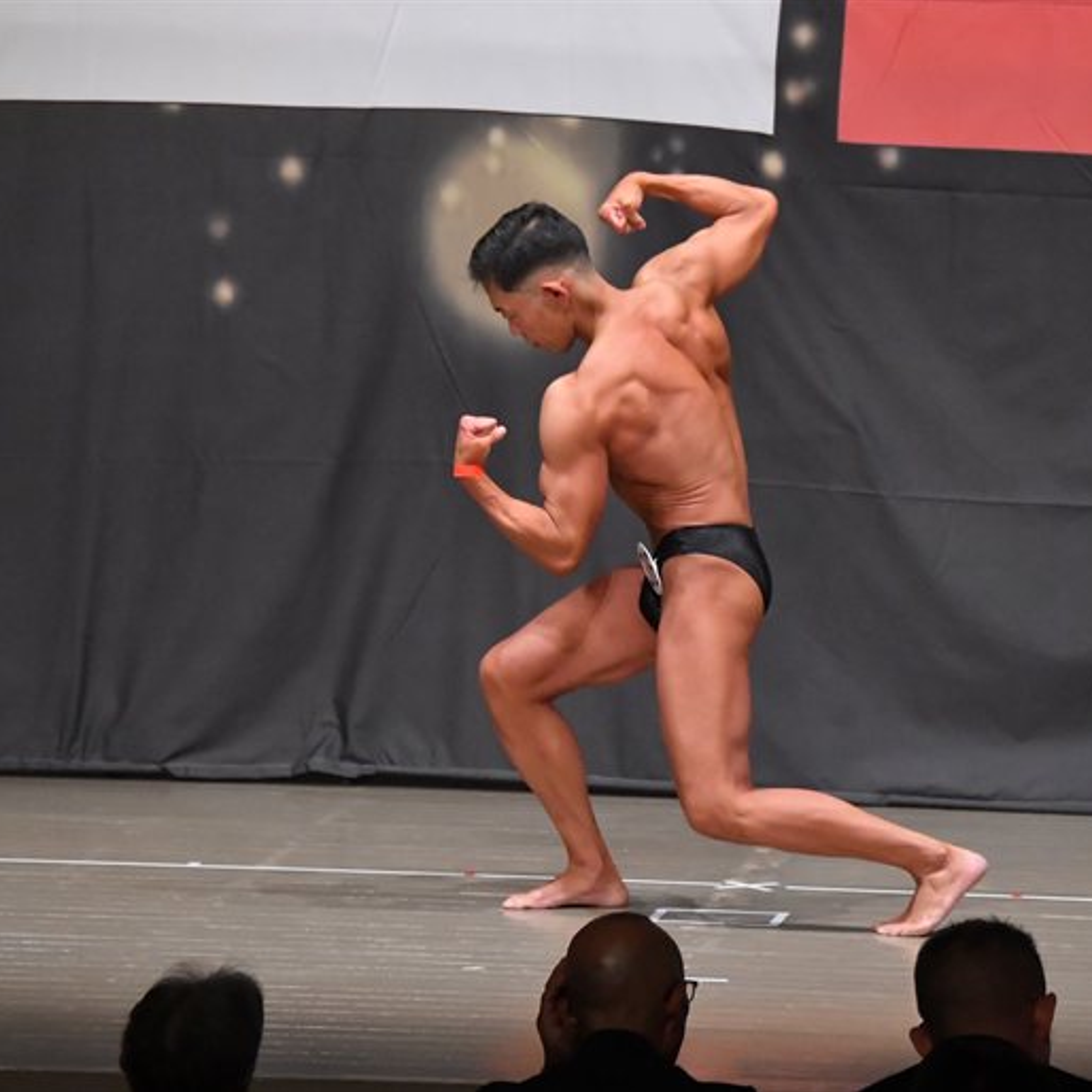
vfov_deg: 6.3
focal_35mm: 278
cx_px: 721
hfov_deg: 6.3
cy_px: 546
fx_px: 9922
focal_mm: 145
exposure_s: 1/400
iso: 6400
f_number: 5.6
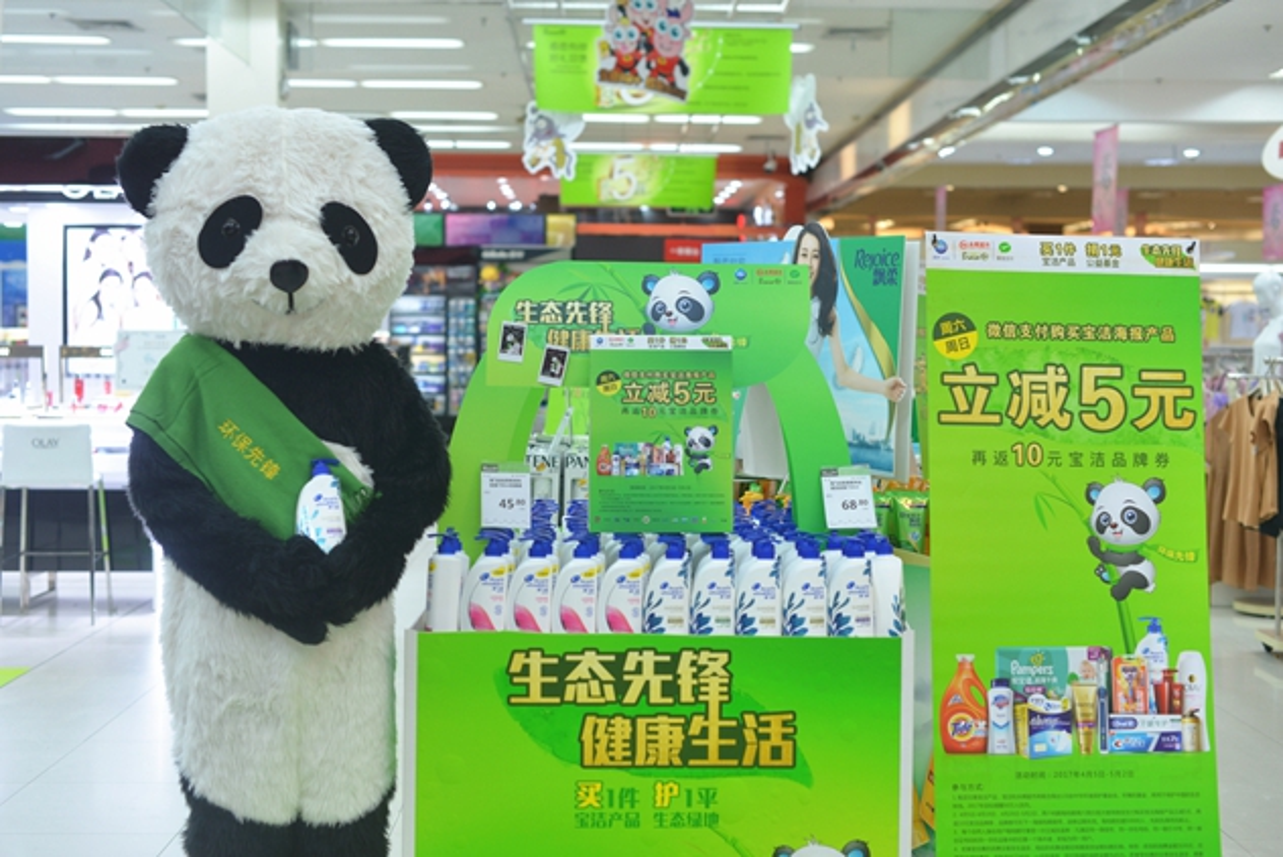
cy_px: 428
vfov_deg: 27.0
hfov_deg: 39.6
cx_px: 642
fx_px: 1783
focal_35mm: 50
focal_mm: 50
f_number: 3.2
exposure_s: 1/160
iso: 500
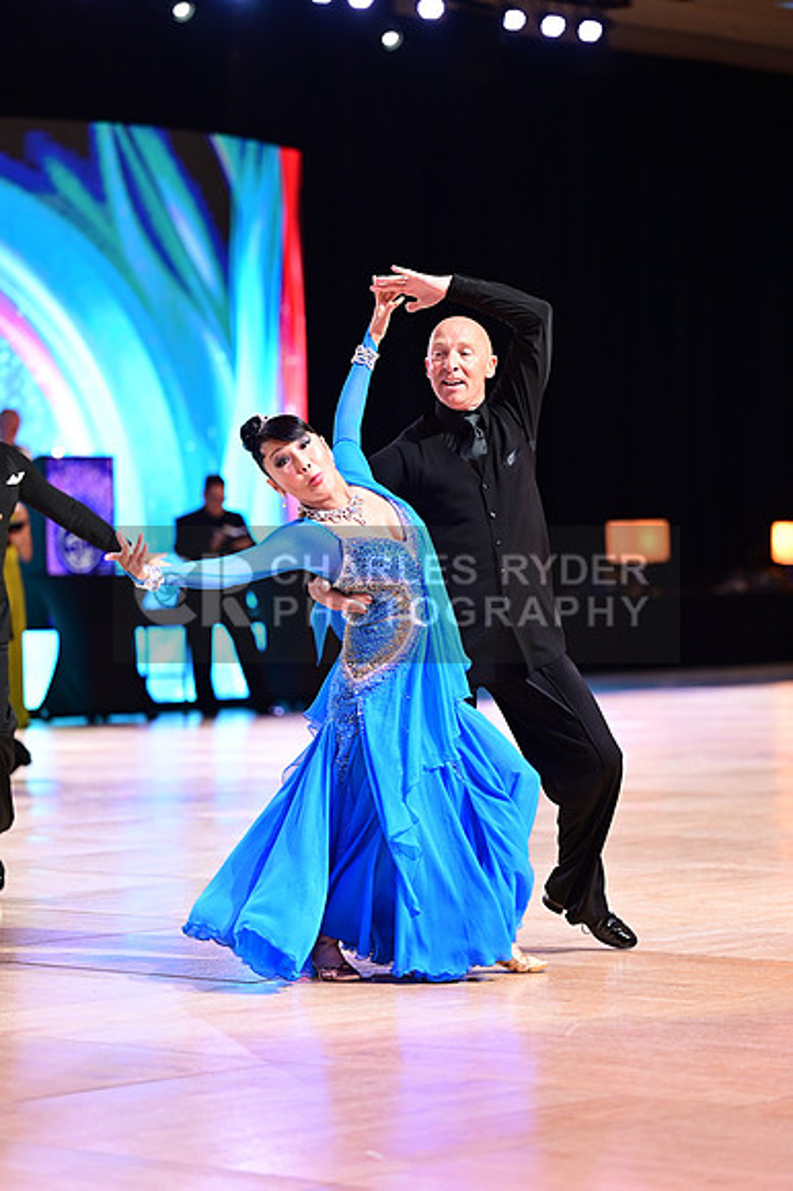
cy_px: 596
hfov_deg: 11.4
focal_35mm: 120
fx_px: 3969
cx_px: 396
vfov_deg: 17.1
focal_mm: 120
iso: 1600
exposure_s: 1/250
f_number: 2.8
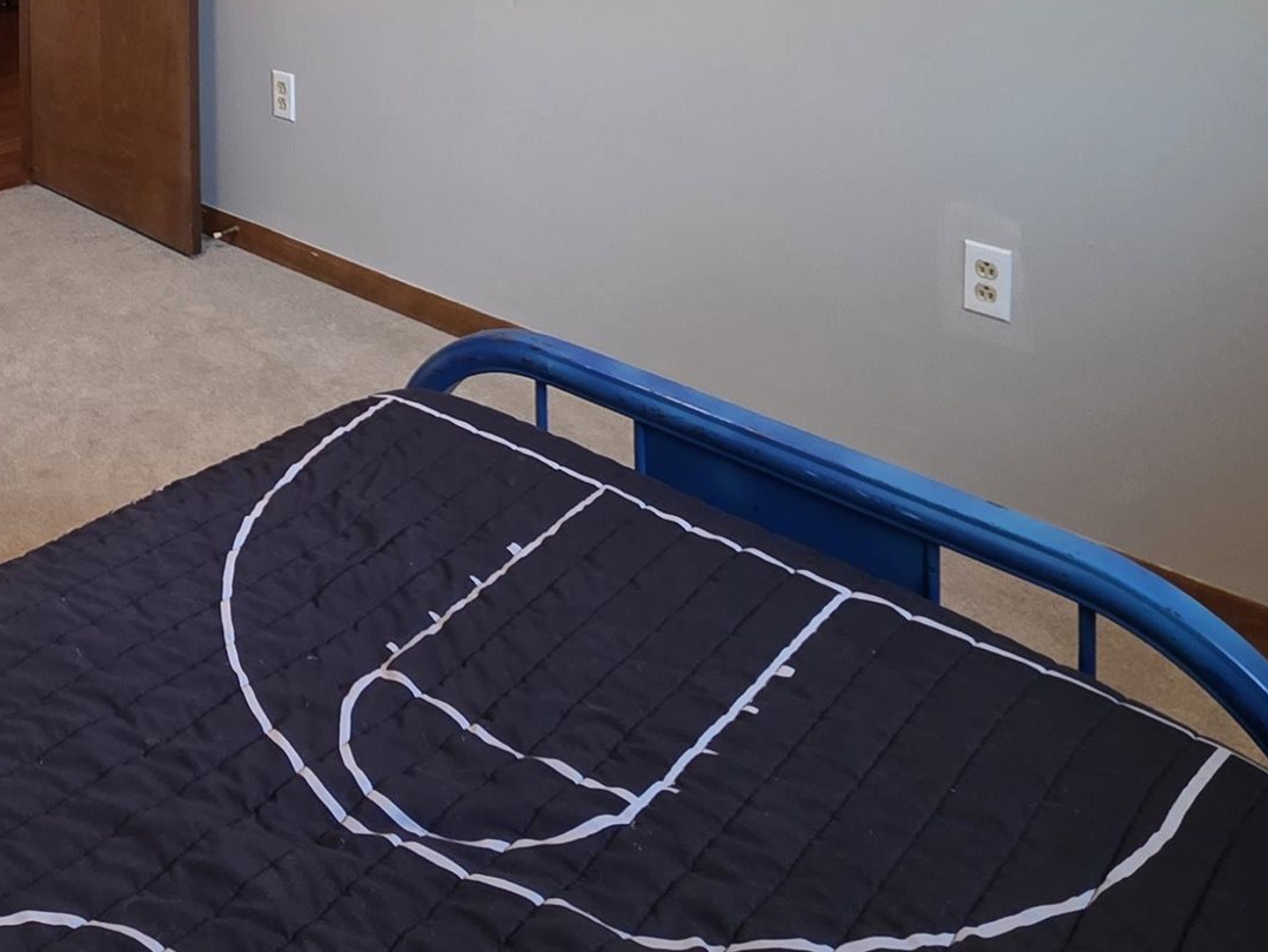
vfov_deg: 31.7
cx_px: 193
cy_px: -214
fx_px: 1356
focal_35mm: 37
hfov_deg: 46.5
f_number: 1.9
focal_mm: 2.2
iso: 160
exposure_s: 1/60
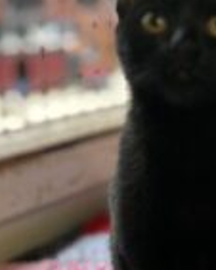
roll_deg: +1.0
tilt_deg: -15.3
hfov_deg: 20.7
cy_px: 153
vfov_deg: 26.4
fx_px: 575
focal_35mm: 72
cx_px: 206
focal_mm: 5.1
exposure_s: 1/50
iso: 80
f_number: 1.6
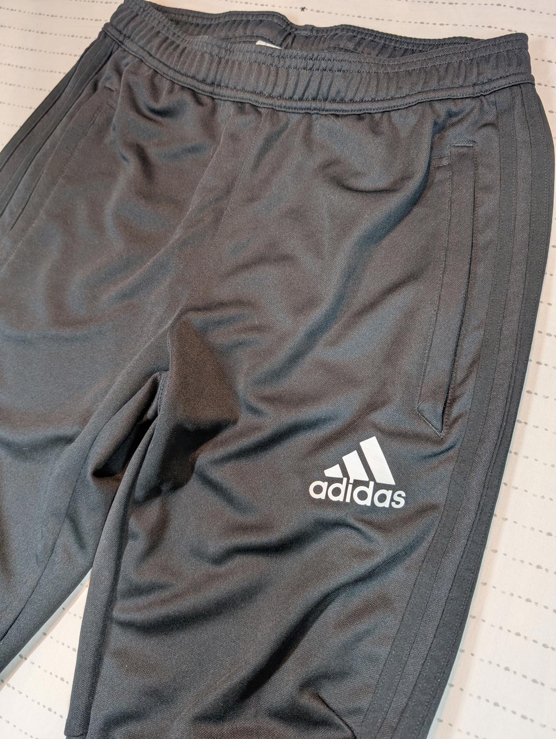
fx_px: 513
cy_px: 370
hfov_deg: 56.9
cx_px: 278
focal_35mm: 24
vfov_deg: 71.5
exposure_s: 1/120
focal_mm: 6.9
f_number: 1.68
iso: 69
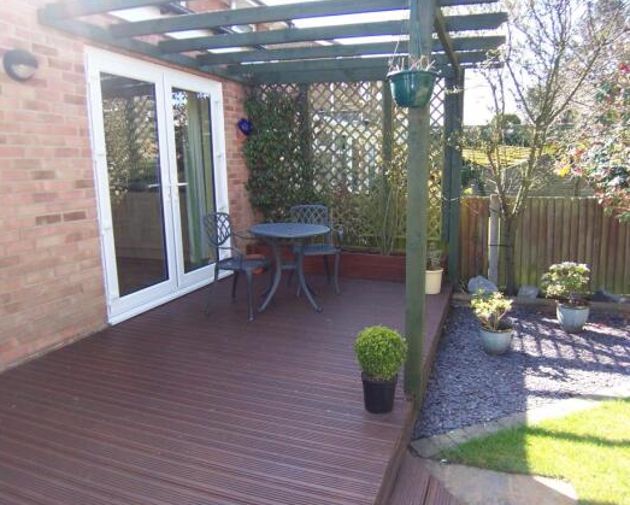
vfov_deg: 56.8
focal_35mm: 25
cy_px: 249
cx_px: 348
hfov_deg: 67.9
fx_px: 466
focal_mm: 3.8
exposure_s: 1/100
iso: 64
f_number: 2.8
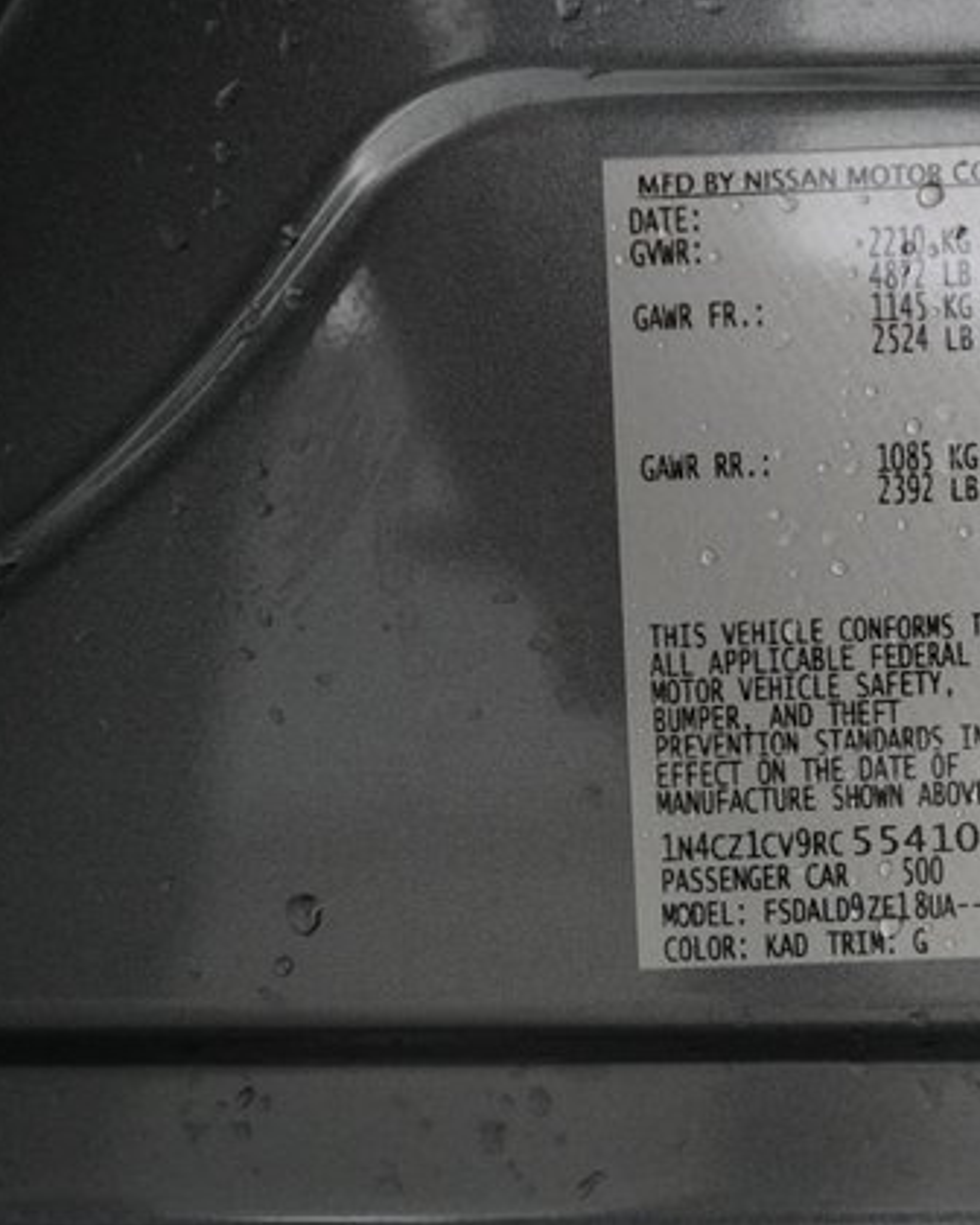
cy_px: 618
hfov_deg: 35.8
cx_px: 822
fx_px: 1450
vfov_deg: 45.8
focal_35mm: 40
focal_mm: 28
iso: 3200
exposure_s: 1/160
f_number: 2.8
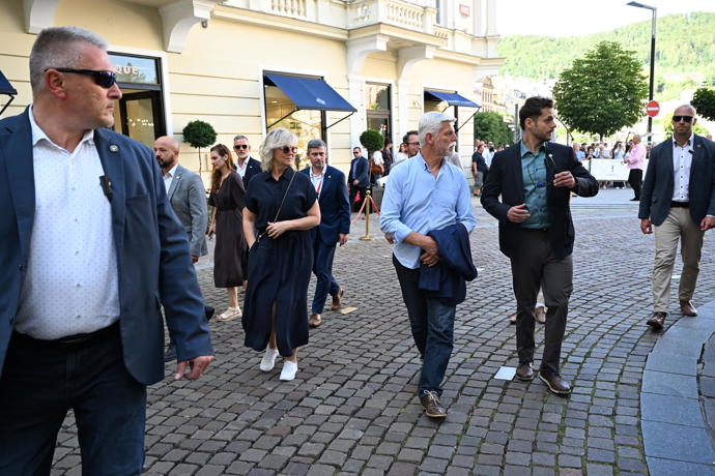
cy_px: 238
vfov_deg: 45.7
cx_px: 358
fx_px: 566
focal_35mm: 28
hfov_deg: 64.6
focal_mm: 28.5
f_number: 5
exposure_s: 1/500
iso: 1250
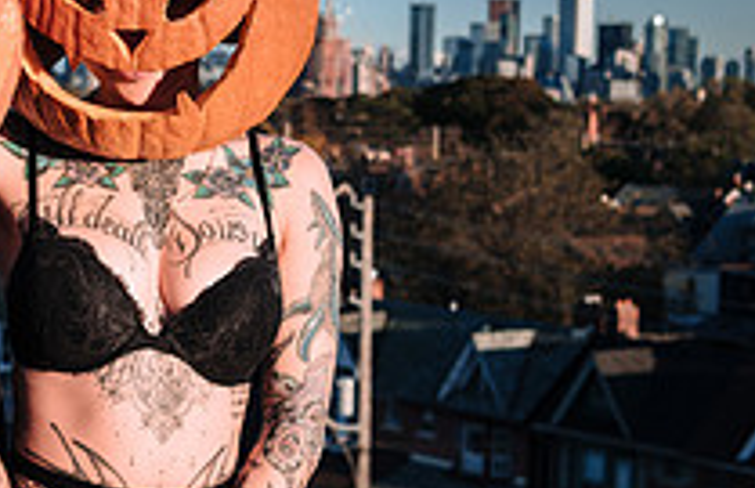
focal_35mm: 94
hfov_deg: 21.6
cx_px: 135
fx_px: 1953
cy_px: 225
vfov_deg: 14.2
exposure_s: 1/200
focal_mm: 32
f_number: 4
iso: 64
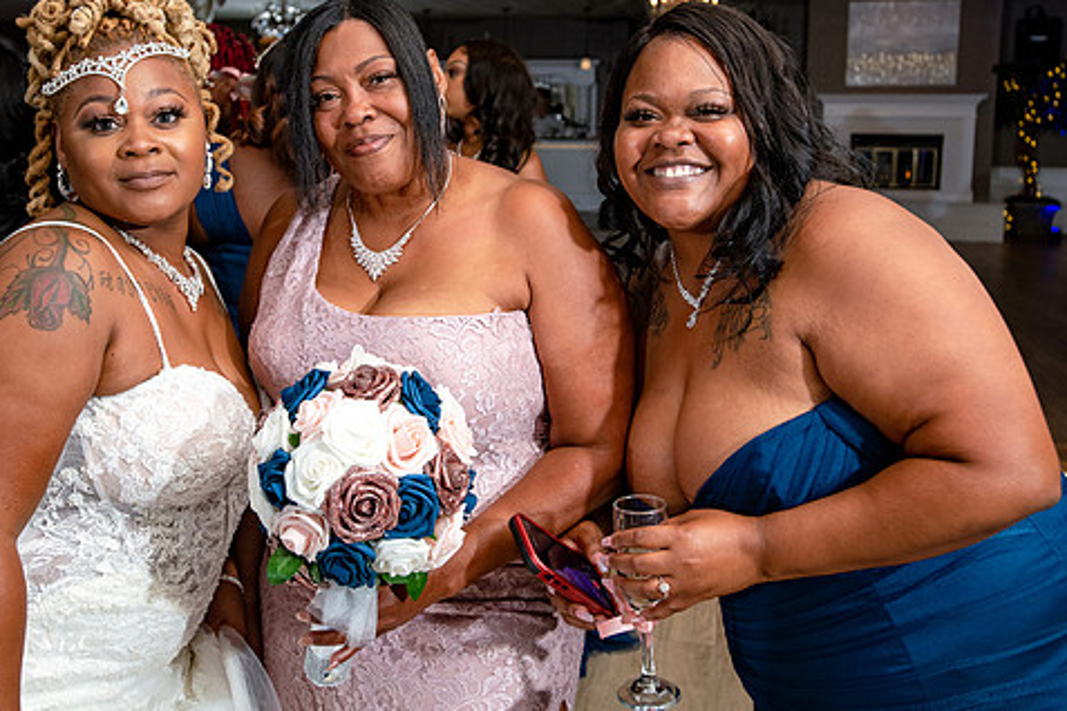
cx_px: 454
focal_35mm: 40
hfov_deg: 48.3
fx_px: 1185
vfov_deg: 33.2
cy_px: 261
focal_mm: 30
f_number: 5.6
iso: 640
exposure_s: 1/160
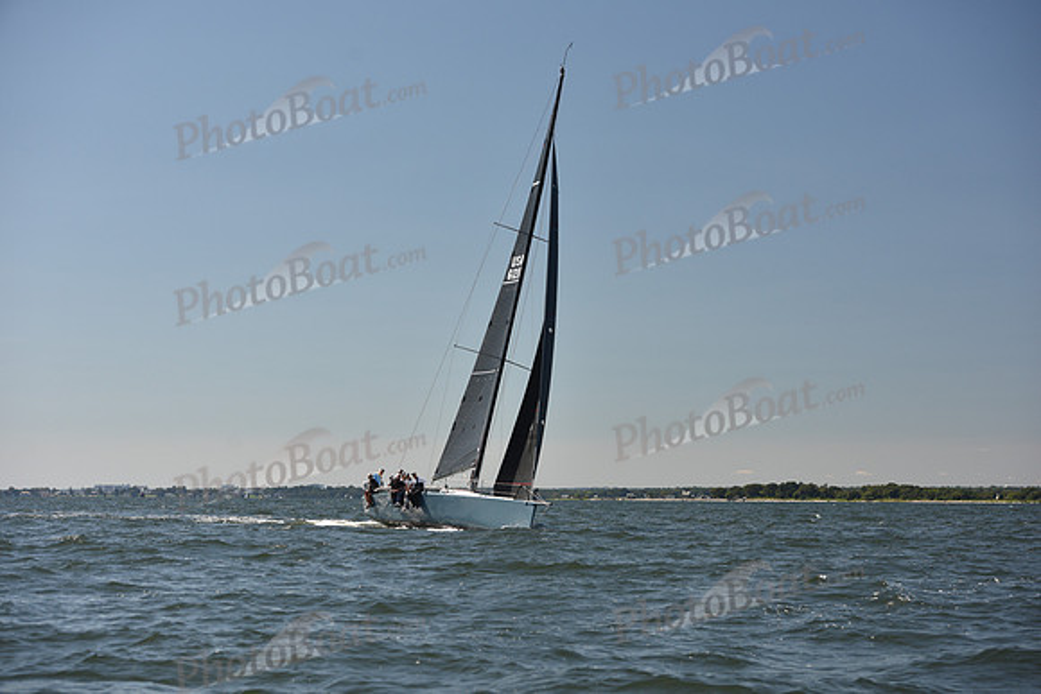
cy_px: 347
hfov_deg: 27.0
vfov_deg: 18.2
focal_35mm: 75
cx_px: 520
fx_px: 2169
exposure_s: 1/800
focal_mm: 75
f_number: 5
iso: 250
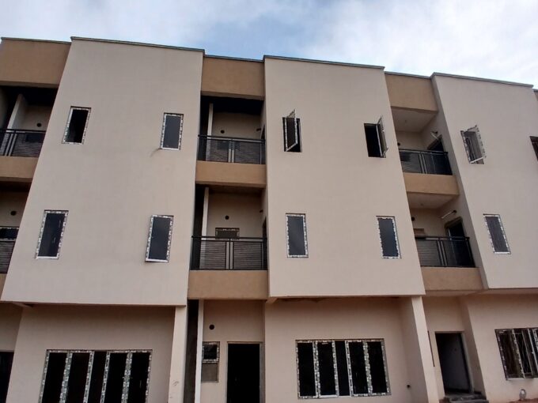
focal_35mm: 17
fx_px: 264
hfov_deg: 91.0
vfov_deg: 74.7
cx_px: 269
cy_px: 202
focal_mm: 1.4
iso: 50
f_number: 2.2
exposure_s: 1/1362
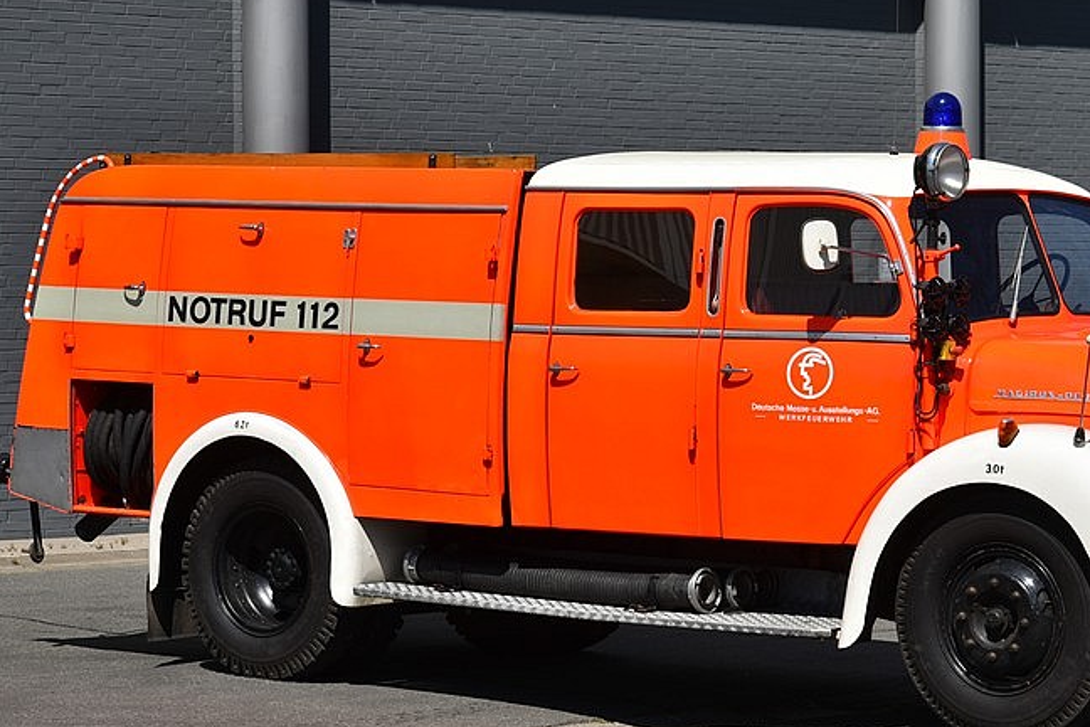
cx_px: 717
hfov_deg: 17.3
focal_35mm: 118
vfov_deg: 11.6
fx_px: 3572
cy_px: 375
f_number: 11
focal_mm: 85
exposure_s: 1/500
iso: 200
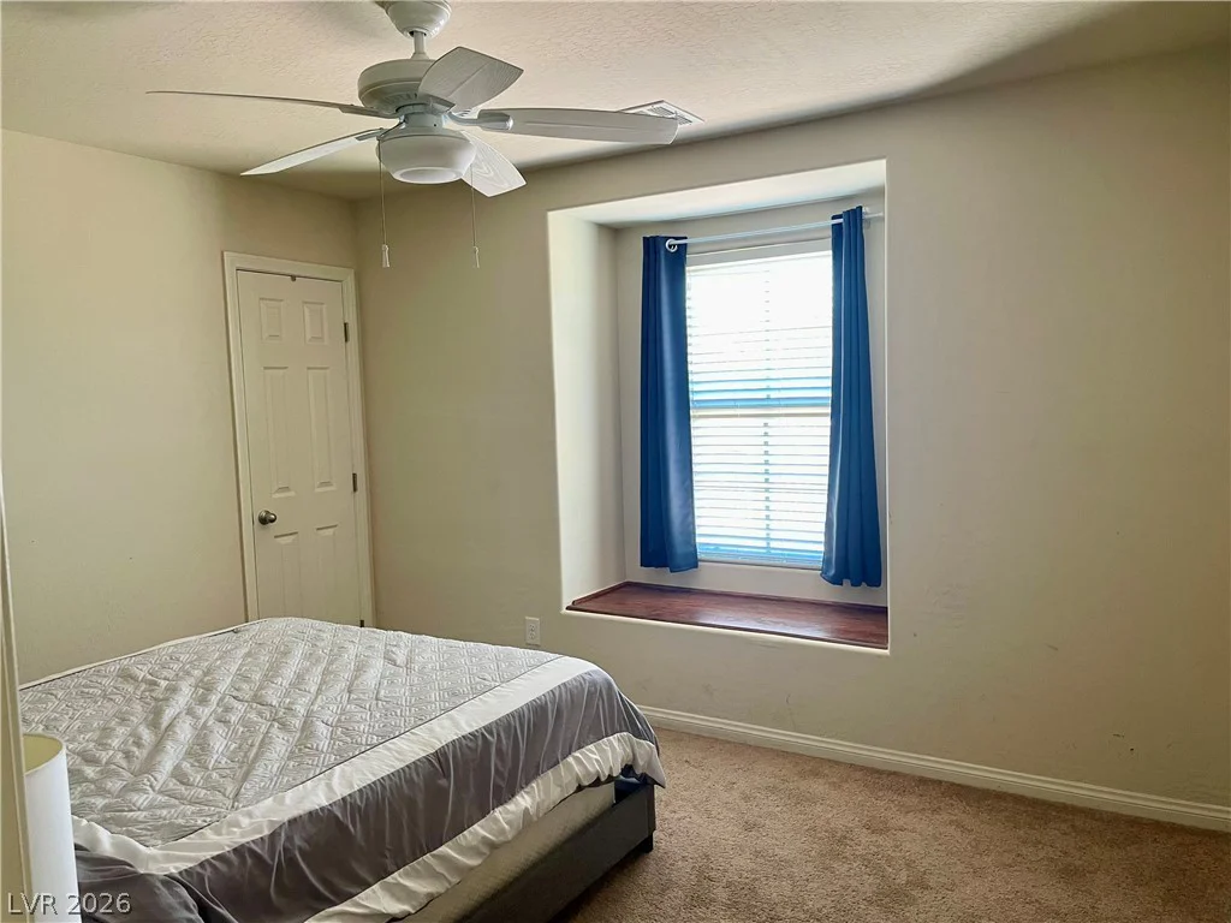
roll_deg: +2.1
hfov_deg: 67.3
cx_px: 616
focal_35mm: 26
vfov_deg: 53.1
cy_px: 462
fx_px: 925
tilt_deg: -5.1
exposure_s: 1/60
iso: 125
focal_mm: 4.2
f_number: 1.6
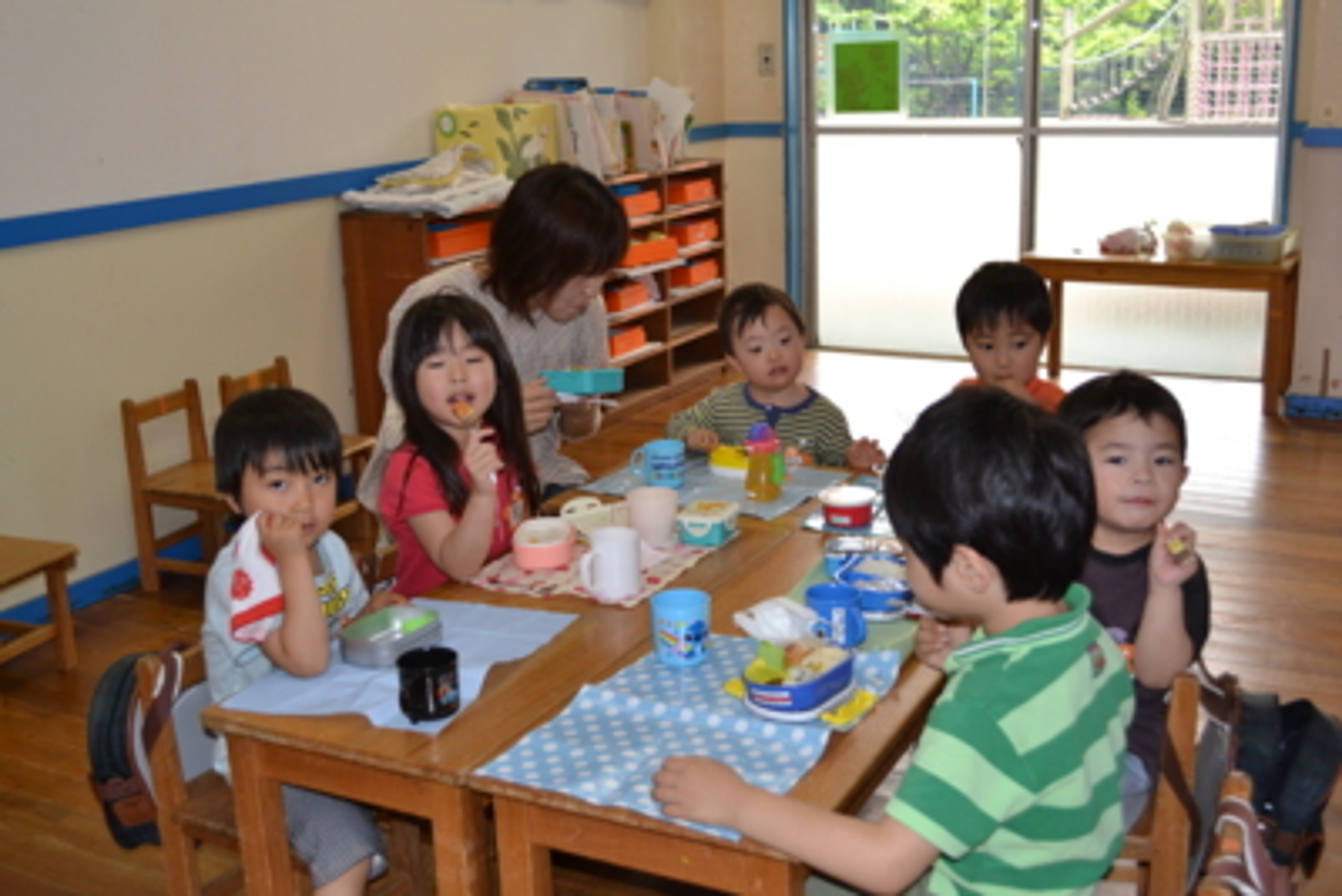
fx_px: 1454
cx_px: 671
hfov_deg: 49.5
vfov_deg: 34.2
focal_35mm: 39
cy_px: 448
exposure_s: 1/125
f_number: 4.2
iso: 400
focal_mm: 26
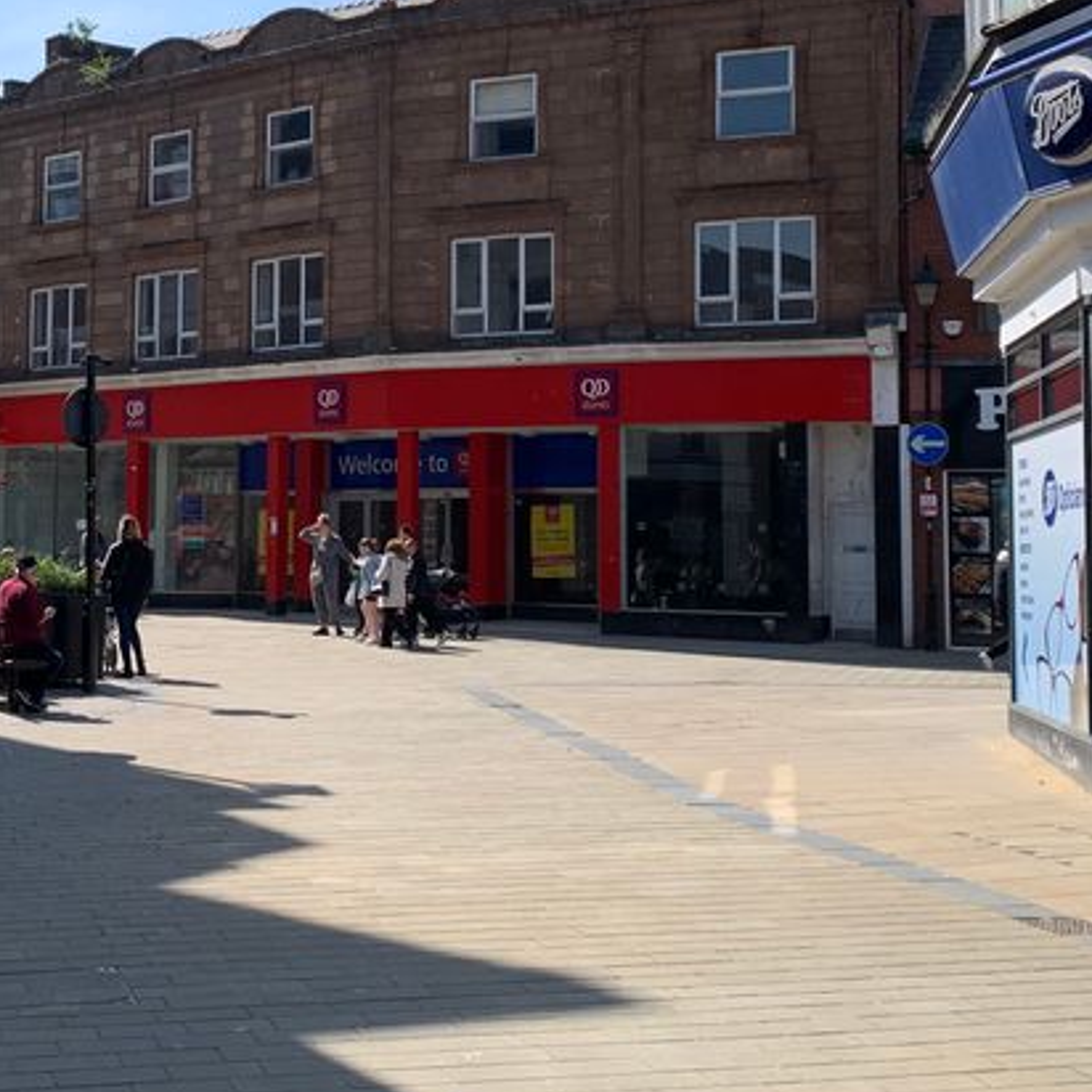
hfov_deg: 27.4
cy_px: 370
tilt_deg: +6.0
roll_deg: -1.0
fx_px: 2213
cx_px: 278
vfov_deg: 27.6
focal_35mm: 62
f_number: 1.8
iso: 25
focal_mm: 4.25
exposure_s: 1/2611
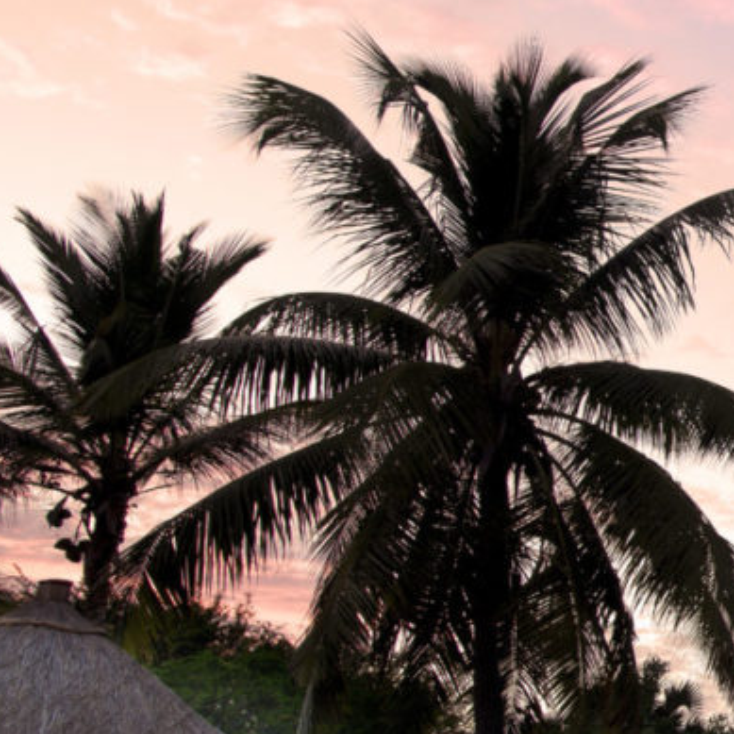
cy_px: 419
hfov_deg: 18.4
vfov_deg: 22.5
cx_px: 1259
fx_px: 1847
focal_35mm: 77
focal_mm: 22
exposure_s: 1/6
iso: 200
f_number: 9.5
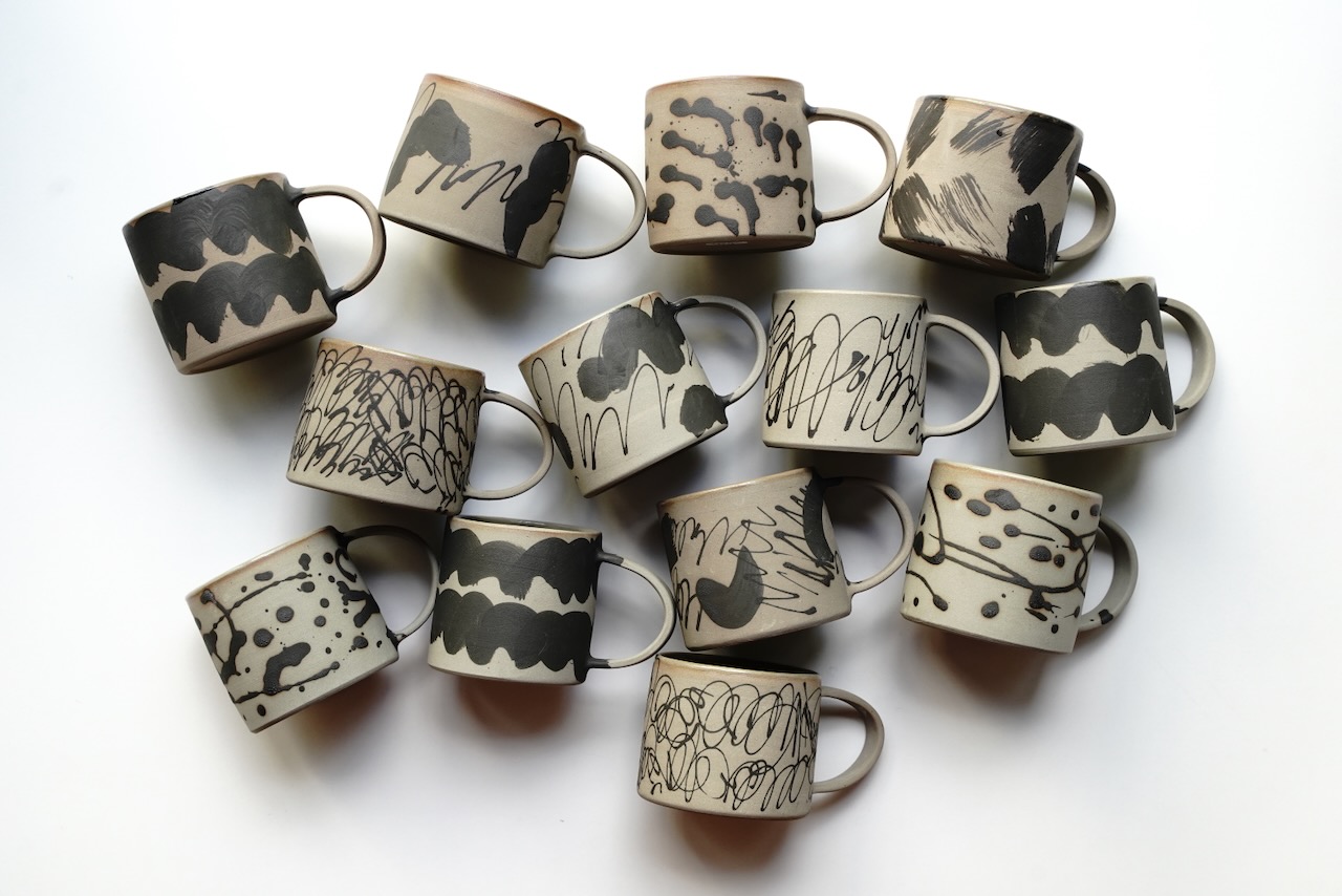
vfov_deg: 21.9
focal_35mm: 62
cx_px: 671
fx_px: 2312
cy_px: 448
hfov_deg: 32.4
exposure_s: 1/250
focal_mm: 62
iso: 1000
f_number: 7.1
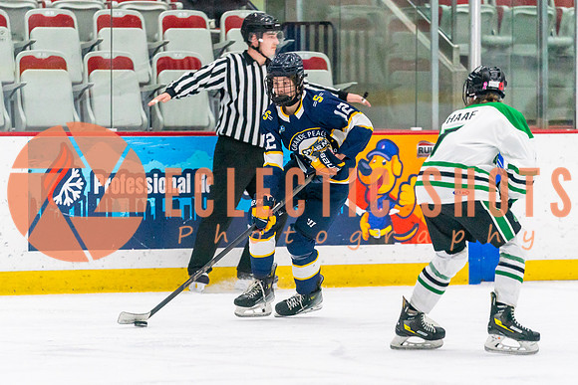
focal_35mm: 295
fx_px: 4743
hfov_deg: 7.0
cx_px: 268
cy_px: 256
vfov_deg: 4.7
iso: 4000
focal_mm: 200
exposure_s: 1/1600
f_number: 2.8
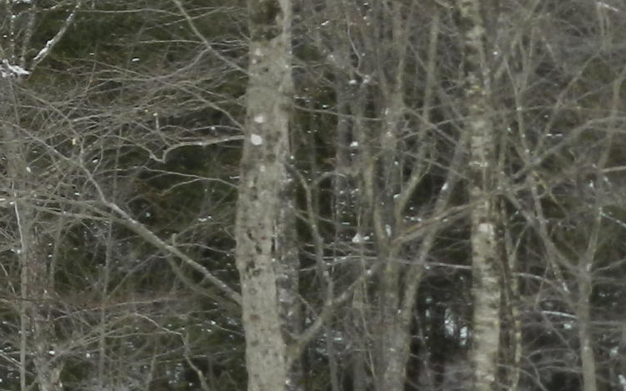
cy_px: -2
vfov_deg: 8.2
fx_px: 2730
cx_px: -433
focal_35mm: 160
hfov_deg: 12.2
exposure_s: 1/640
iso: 160
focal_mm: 6.7
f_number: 4
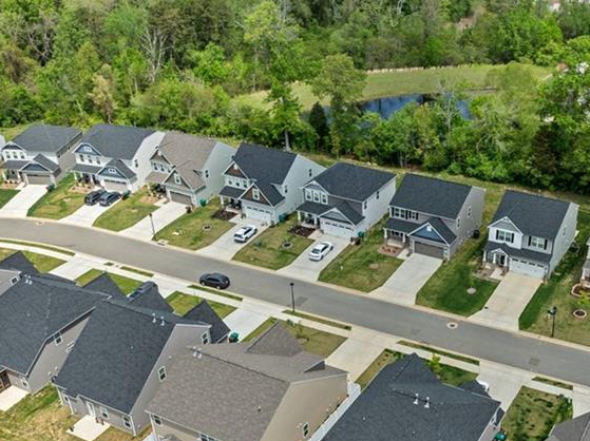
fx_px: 749
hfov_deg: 42.6
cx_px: 379
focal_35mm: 44
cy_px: 337
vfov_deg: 32.1
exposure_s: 1/2000
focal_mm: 12.29
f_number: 2.8
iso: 100
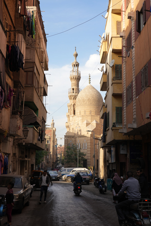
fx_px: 277
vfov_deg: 44.5
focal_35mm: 44
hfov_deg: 30.5
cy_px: 113
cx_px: 76
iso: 100
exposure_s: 1/160
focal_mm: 44
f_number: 6.3
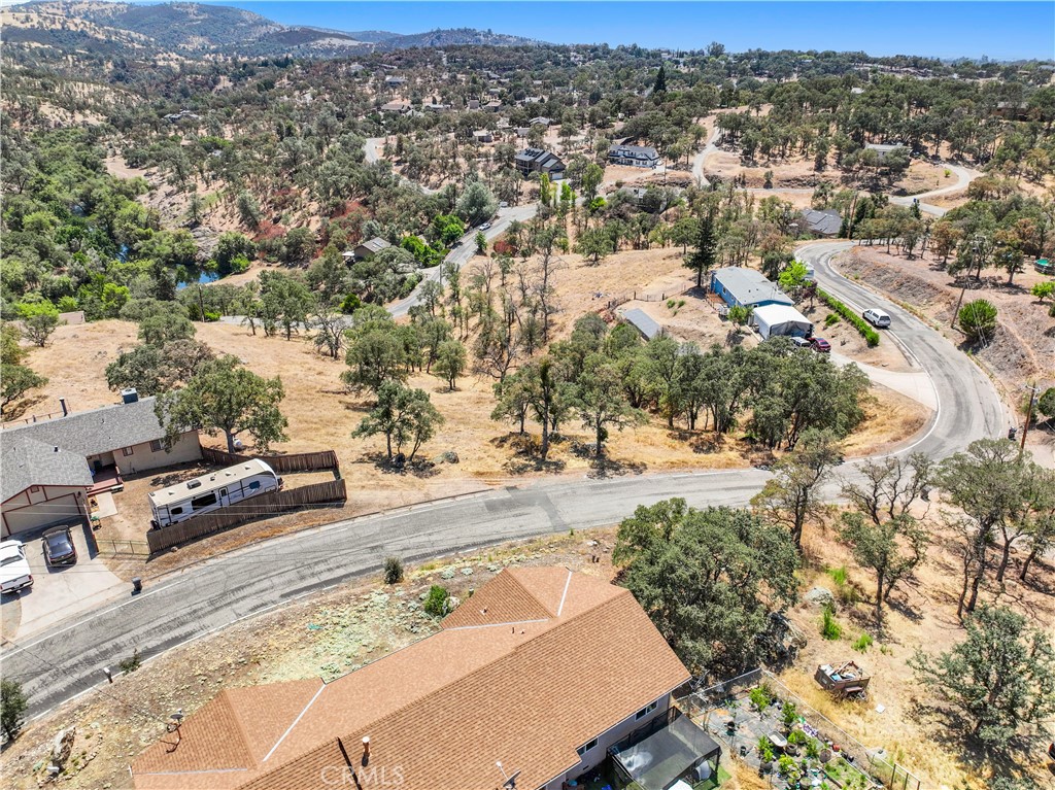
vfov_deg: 56.8
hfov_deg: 71.6
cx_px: 528
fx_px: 731
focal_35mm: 24
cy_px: 395
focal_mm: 12.29
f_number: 3.2
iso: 150
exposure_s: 1/2000
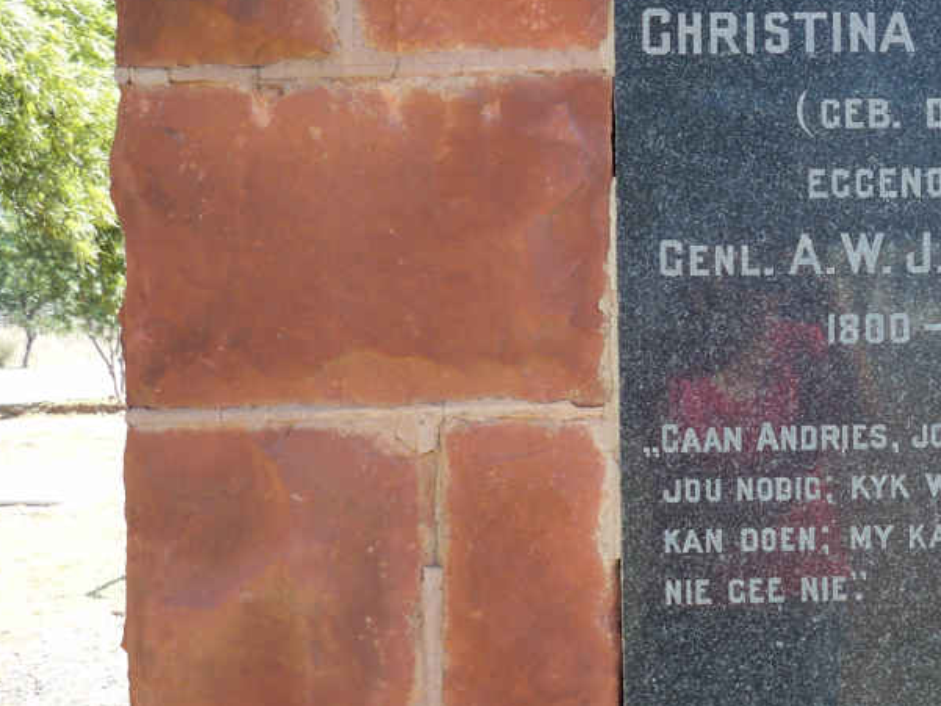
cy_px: 274
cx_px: 890
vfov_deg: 21.6
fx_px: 1849
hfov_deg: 27.3
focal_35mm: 68
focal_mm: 6.3
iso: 64
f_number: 3.1
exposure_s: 1/100
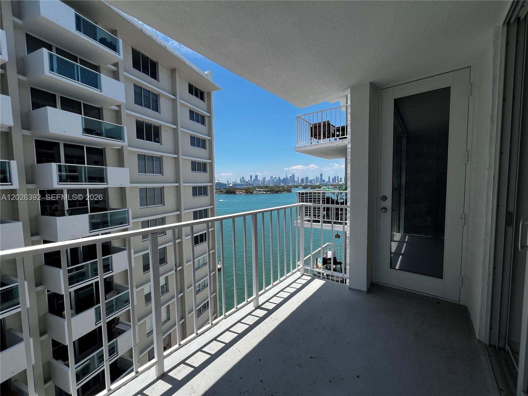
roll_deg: +1.1
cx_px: 264
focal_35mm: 13
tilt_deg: -3.4
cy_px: 198
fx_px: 198
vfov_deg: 89.9
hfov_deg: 106.2
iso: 32
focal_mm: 1.57
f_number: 1.8
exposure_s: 1/1623
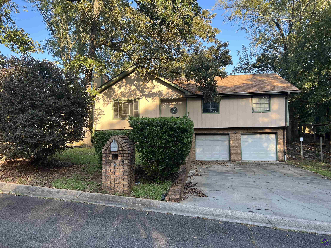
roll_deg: +0.3
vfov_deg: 53.1
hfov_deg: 67.3
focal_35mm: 26
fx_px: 249
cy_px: 124
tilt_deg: +2.8
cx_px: 166
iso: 50
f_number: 1.5
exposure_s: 1/424
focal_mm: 5.7
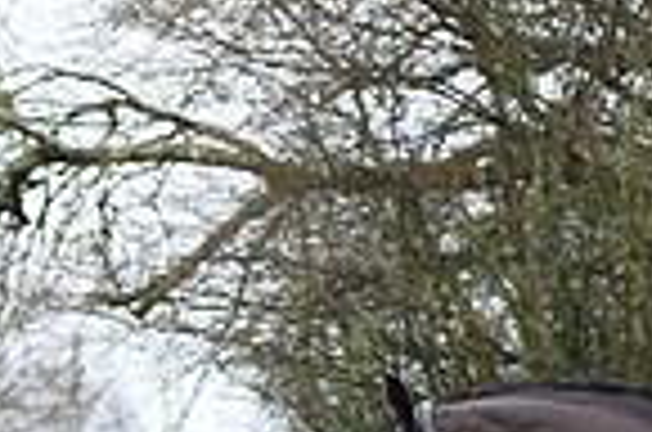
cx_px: 922
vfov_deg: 3.9
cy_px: 747
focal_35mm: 344
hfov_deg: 5.9
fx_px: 6217
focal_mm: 86
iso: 1600
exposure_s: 1/1250
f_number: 3.5
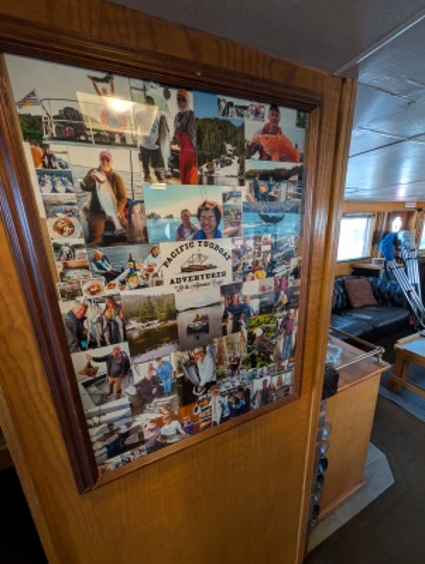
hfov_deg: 94.6
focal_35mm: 12
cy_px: 282
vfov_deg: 110.5
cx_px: 212
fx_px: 196
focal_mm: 2.02
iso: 137
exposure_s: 1/60
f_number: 1.7
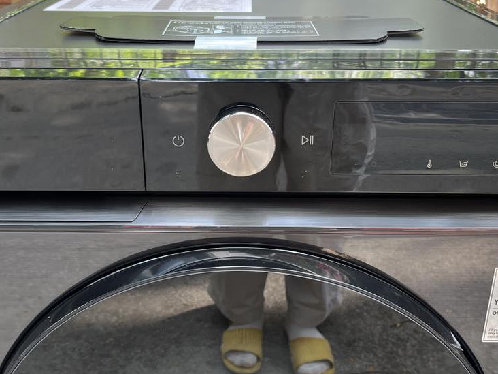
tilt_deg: -25.7
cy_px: 188
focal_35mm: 42
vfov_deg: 34.3
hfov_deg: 44.8
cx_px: 246
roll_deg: -1.3
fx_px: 604
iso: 50
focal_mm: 5.1
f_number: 1.6
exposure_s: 1/122
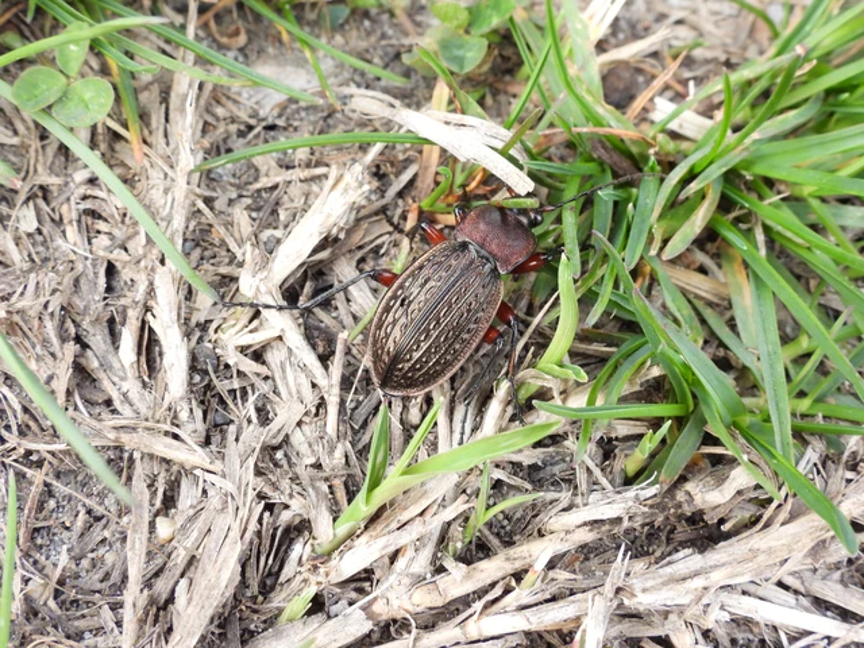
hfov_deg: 38.2
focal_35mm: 50
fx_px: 1248
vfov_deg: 29.1
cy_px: 324
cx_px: 432
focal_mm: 8.9
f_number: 5
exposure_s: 1/125
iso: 400
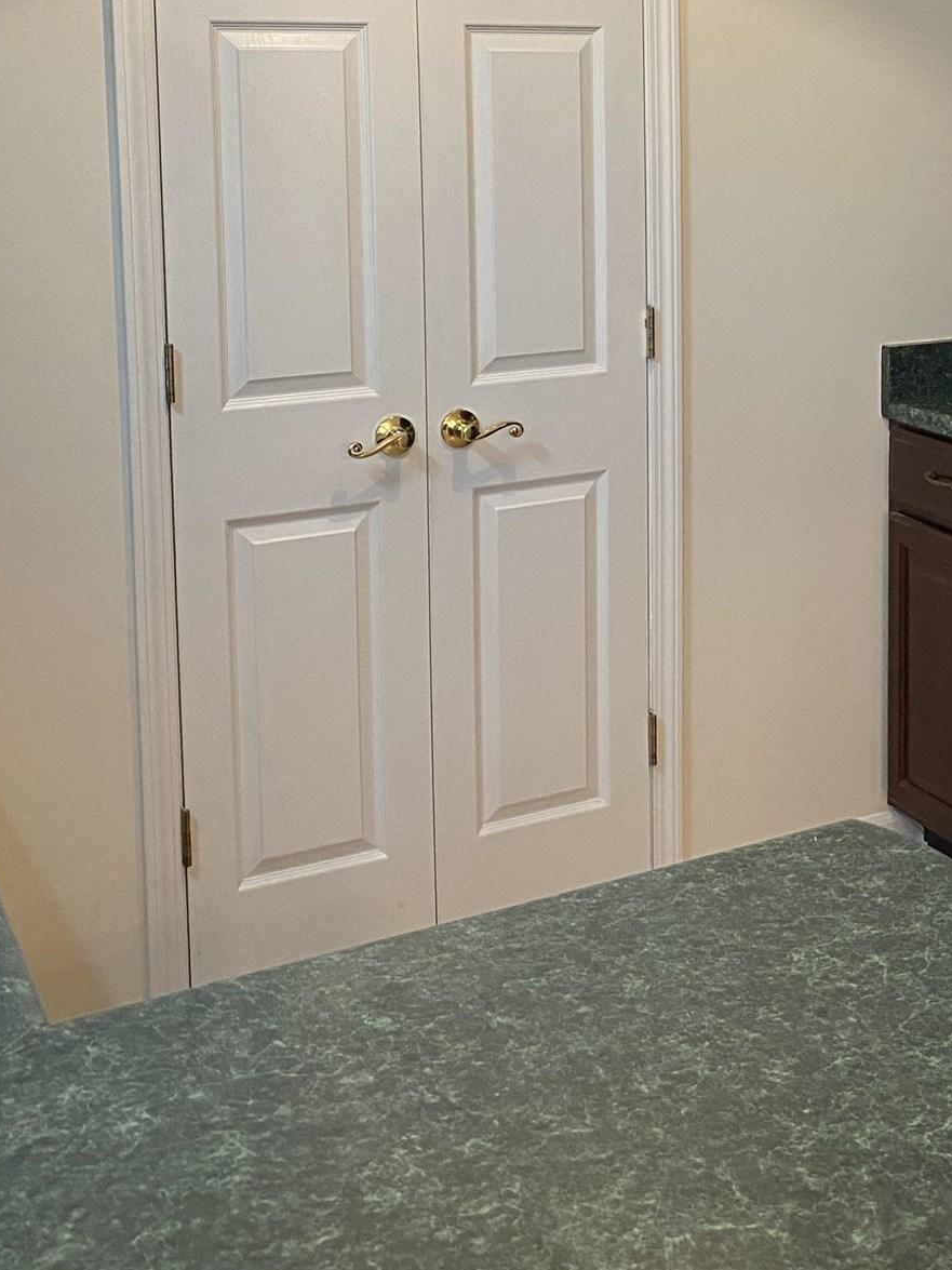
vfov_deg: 36.0
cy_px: 223
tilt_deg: -5.2
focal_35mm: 51
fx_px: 1870
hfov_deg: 27.4
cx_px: 887
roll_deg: +1.0
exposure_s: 1/60
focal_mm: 4.25
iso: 320
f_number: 1.8
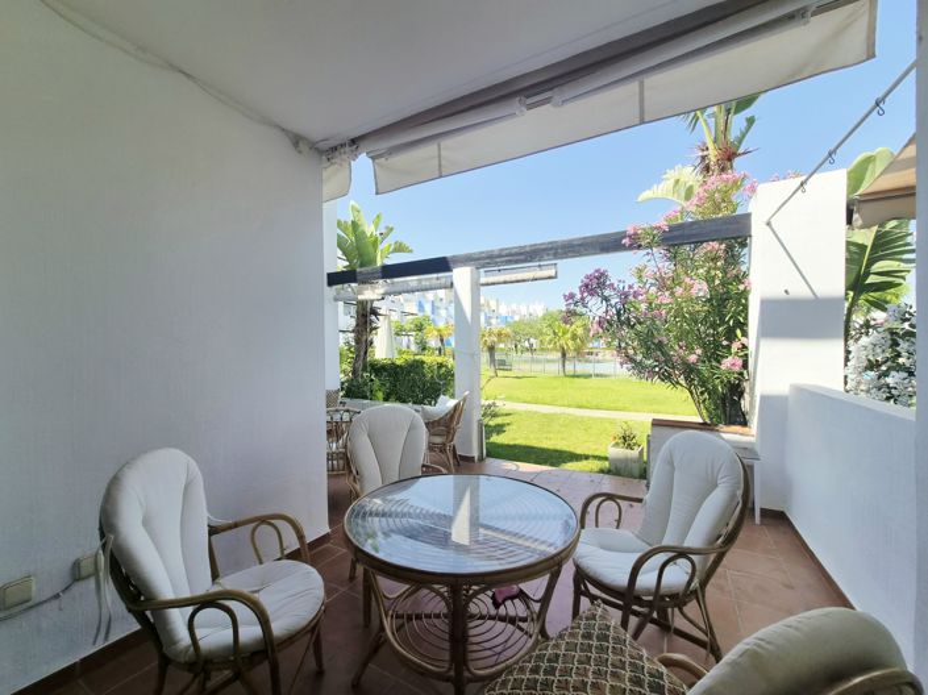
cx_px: 464
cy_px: 348
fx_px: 348
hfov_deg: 106.2
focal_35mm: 13
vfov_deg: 89.9
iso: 100
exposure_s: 1/3333
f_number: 2.2
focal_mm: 2.2
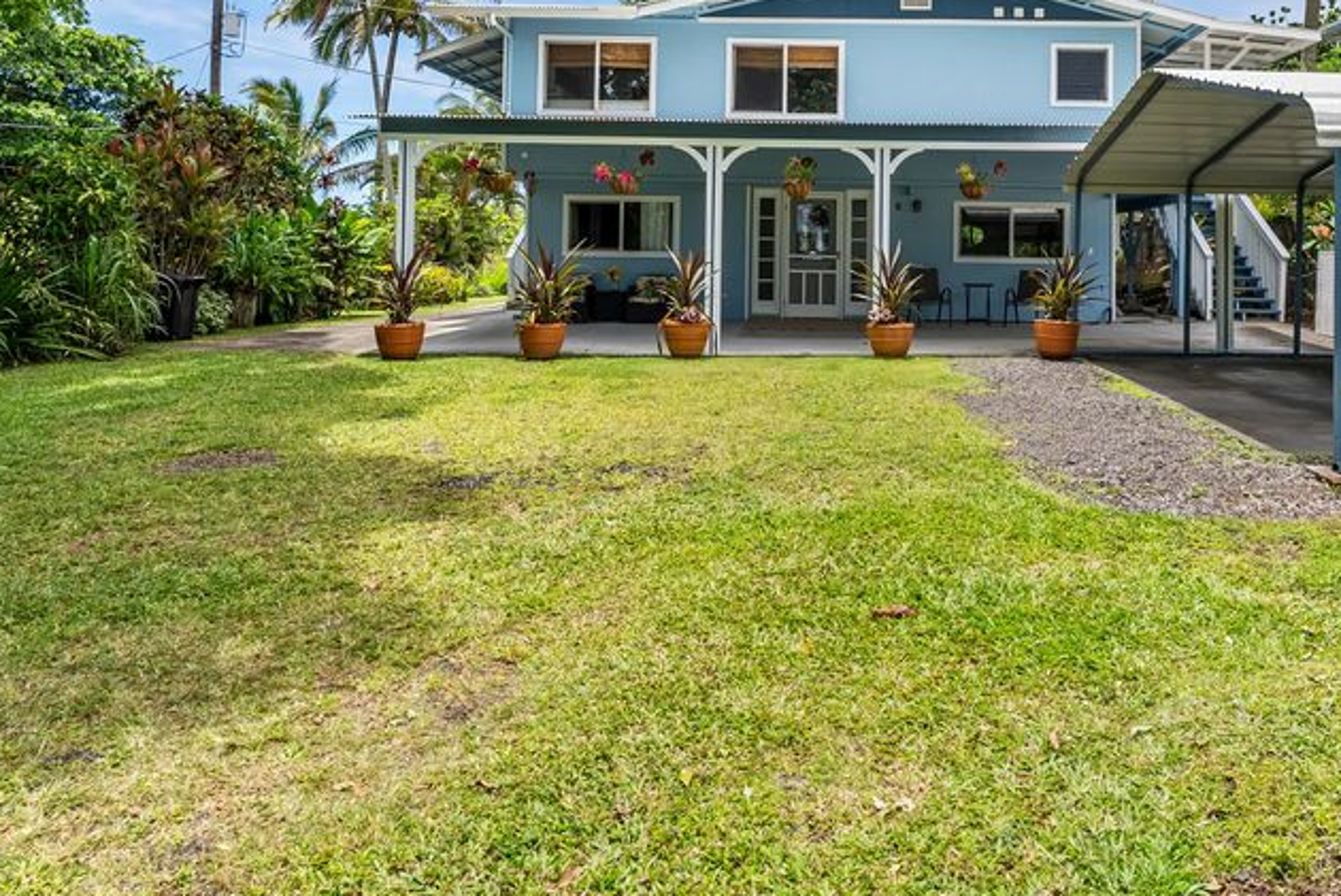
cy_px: 240
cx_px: 854
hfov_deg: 68.1
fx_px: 969
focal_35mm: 26
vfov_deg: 48.0
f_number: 9
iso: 200
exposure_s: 1/500
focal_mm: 16
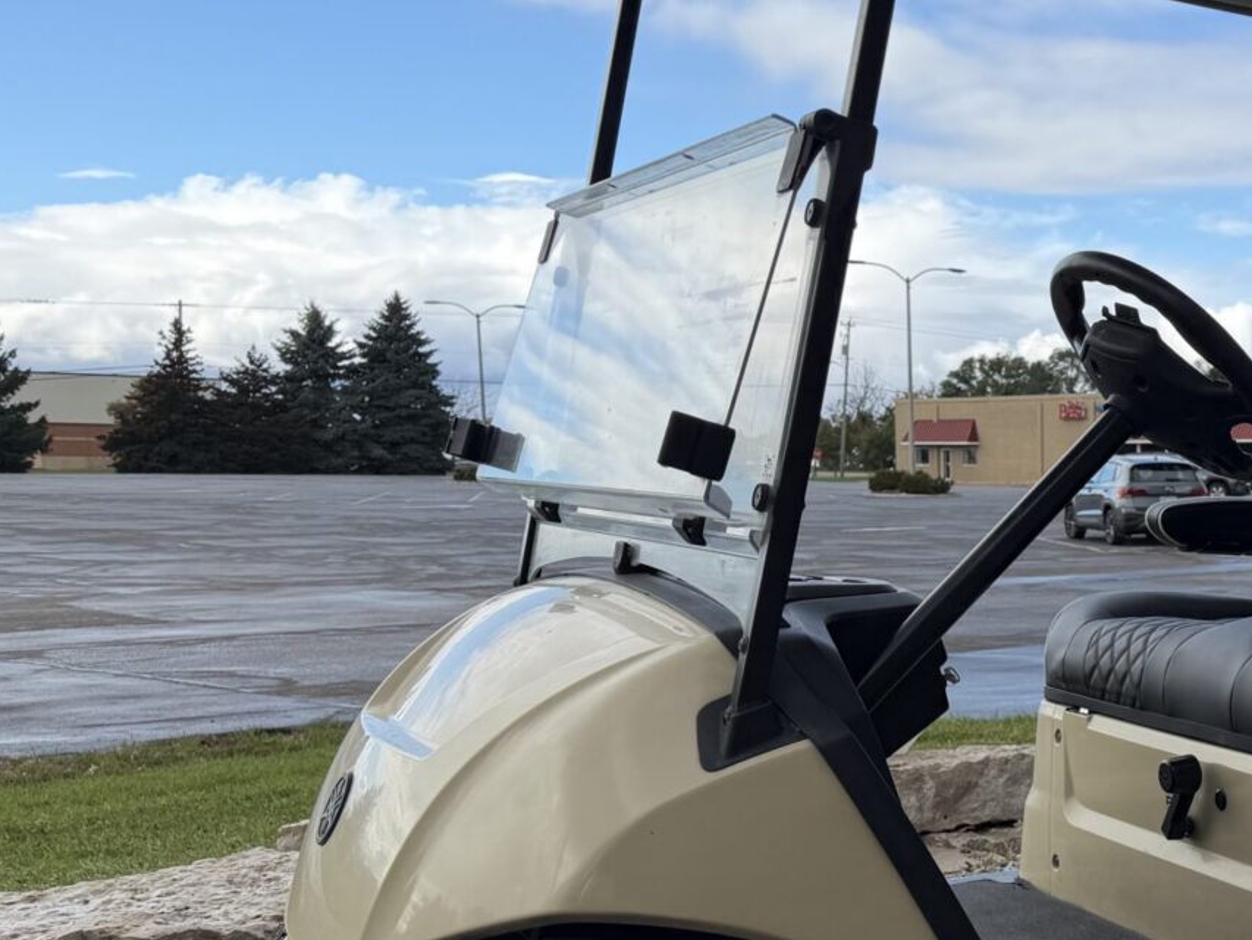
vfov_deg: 26.9
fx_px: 1953
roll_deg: -0.9
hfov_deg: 32.4
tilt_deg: -4.9
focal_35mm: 54
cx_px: 1286
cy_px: 634
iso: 80
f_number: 1.78
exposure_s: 1/2703
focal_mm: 6.76
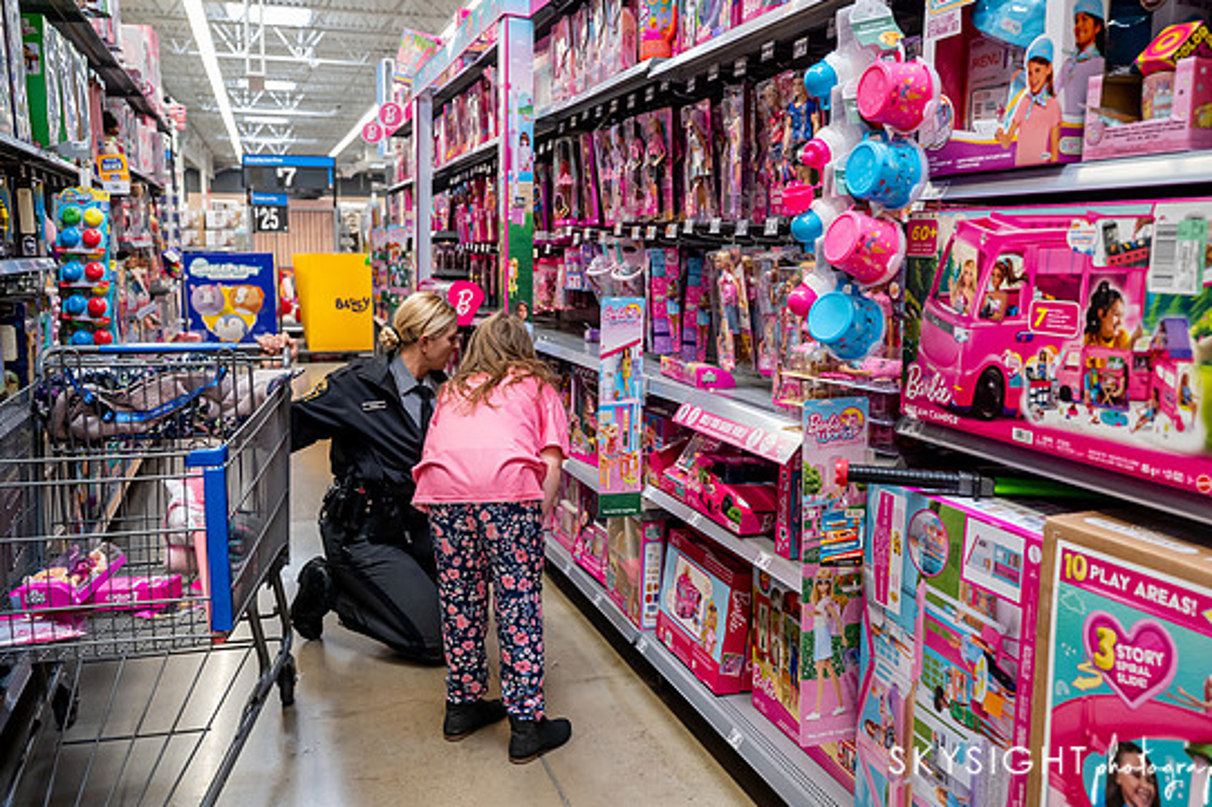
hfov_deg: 61.9
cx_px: 632
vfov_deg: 43.5
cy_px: 383
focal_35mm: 30
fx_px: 1009
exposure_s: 1/320
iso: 3200
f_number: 3.5
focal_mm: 28
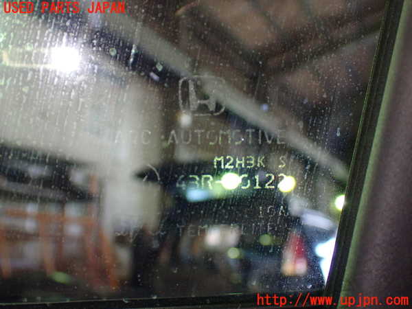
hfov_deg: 42.9
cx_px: 206
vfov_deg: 32.9
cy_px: 154
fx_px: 524
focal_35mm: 44
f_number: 2.9
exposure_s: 1/80
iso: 800
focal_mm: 7.84
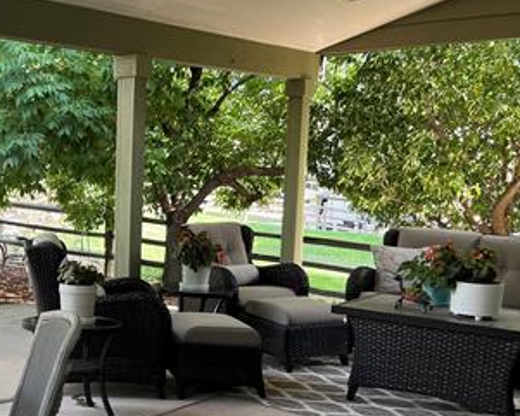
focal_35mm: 54
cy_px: 287
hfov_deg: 32.2
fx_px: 831
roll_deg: -0.2
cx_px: 10
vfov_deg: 27.9
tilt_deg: -9.5
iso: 32
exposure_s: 1/122
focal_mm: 5.1
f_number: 1.6
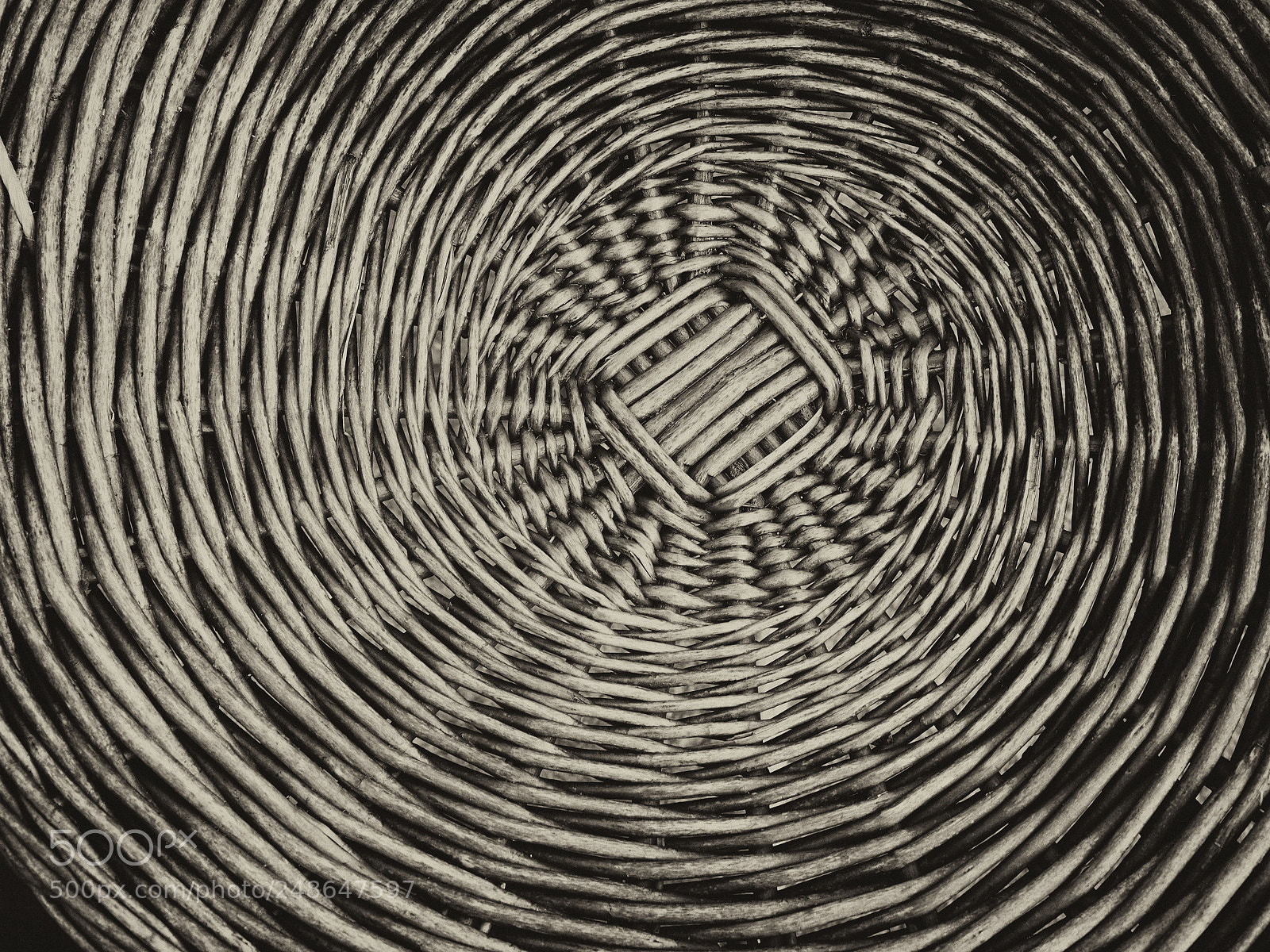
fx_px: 1834
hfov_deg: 38.2
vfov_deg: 29.1
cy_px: 476
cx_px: 635
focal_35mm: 50
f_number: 6.3
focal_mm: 25
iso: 400
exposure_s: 1/60
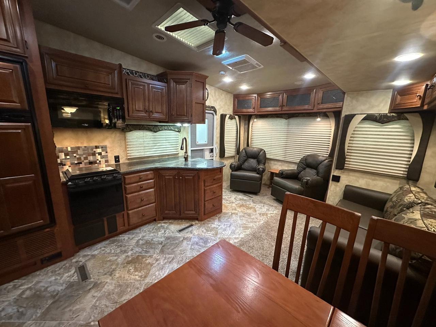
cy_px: 164
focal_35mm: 14
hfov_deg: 102.1
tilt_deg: -11.1
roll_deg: +0.9
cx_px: 218
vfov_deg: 85.7
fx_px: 176
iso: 800
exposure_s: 1/58
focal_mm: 2.22
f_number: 2.2
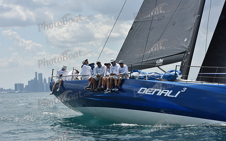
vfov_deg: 14.8
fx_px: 542
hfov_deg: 23.6
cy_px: 72
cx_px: 113
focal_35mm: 88
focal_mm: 86
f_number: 8
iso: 250
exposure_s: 1/1250
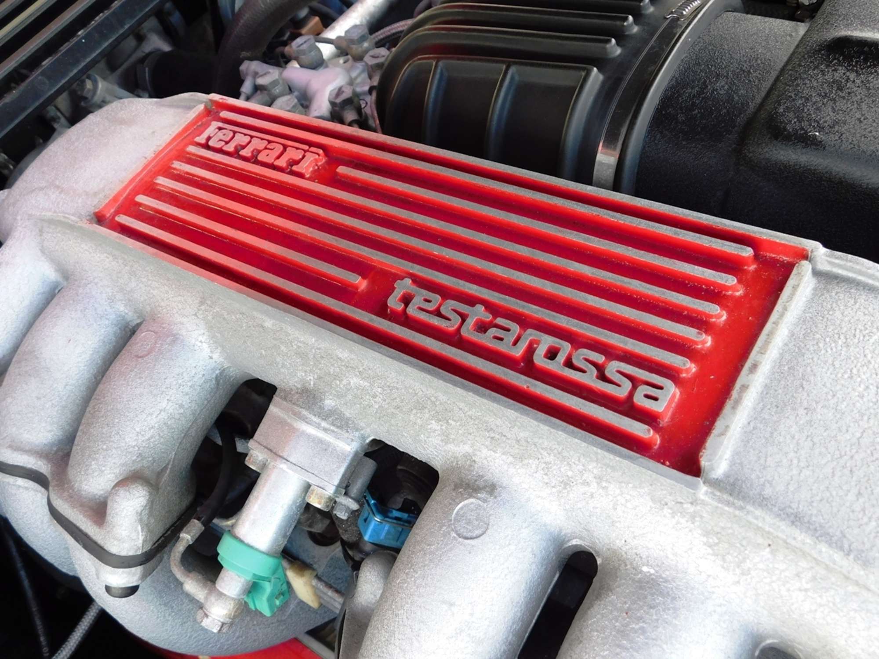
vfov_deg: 46.8
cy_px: 330
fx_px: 762
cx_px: 440
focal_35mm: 30
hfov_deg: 60.0
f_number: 3.2
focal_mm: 5.3
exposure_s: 1/80
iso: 125
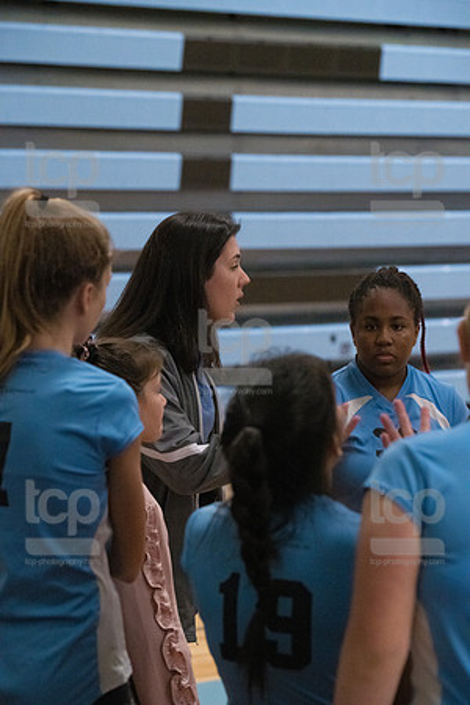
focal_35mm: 110
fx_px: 2154
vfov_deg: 18.6
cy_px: 352
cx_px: 235
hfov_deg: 12.5
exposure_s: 1/800
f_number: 4.5
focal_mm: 110
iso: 8000
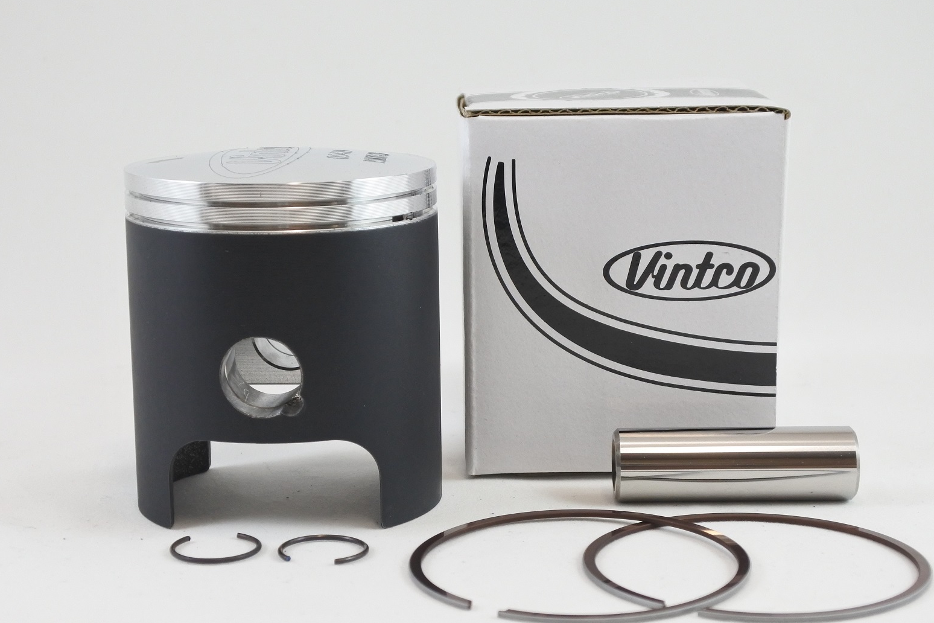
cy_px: 360
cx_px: 458
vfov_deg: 24.2
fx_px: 1453
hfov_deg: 35.6
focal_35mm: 56
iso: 450
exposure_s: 1/125
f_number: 4.5
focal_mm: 16.8
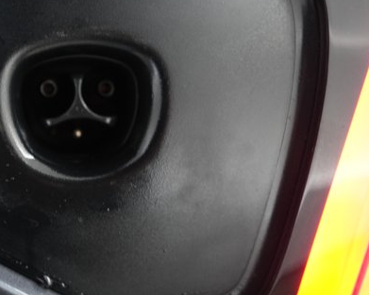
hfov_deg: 41.0
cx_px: 73
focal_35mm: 43
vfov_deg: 34.7
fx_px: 470
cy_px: 112
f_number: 2.8
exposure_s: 1/60
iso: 2500
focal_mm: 28
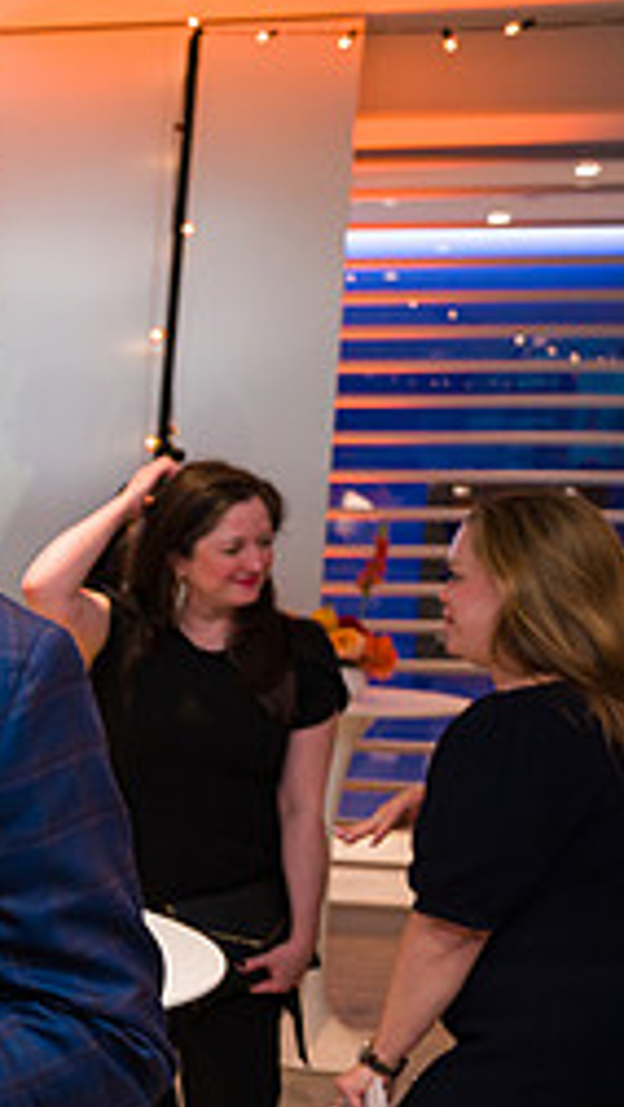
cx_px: -479
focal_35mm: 64
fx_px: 1880
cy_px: 747
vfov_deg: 32.5
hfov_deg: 16.1
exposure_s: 1/160
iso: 800
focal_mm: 26
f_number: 3.2
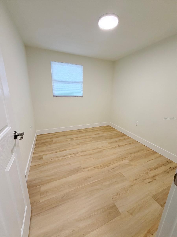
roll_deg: -1.4
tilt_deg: -14.4
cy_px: 118
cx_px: 88
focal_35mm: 14
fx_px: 95
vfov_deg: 102.1
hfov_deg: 85.7
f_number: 2.2
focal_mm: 2.22
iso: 160
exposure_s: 1/120
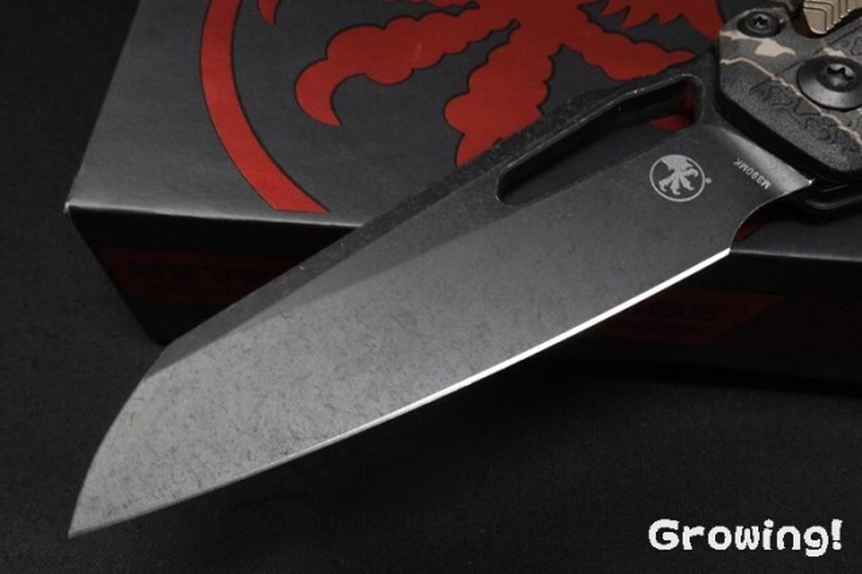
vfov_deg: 38.8
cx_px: 431
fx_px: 814
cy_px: 287
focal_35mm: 34
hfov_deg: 55.8
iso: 1600
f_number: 11
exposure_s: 1/40
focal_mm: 12.51
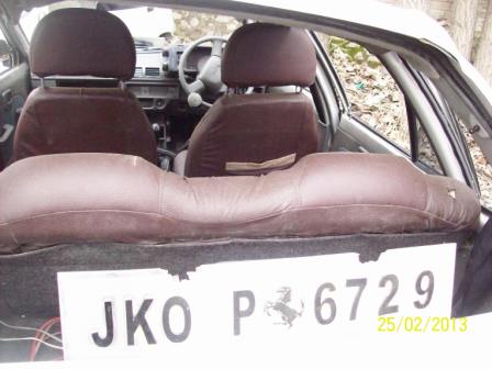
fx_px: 512
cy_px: 184
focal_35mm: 36
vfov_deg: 39.7
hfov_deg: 51.4
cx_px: 246
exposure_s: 1/128
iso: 403
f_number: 2.7
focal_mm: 6
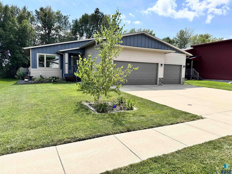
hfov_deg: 71.6
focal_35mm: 24
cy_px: 87
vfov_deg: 56.8
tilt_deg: -4.9
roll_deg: -1.2
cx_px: 116
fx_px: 161
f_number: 1.78
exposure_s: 1/3802
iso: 80
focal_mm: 6.76
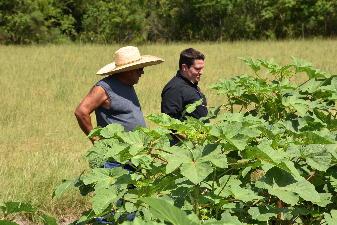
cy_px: 112
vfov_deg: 8.2
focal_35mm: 168
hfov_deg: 12.2
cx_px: 168
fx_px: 1573
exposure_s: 1/250
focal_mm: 112
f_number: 14
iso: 200
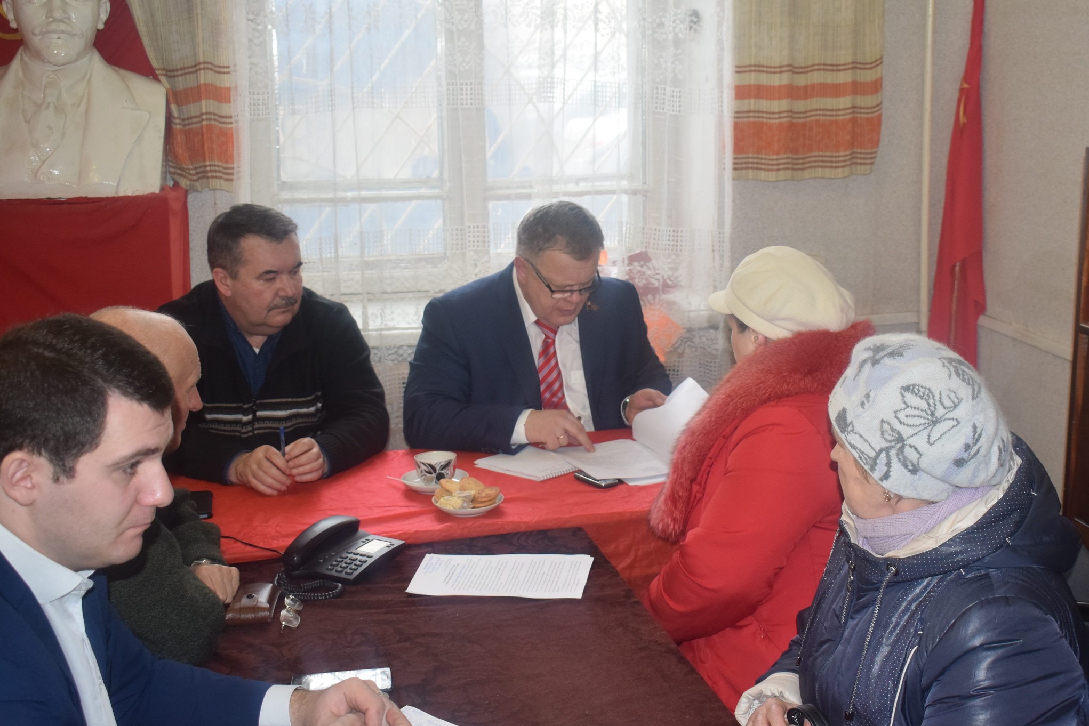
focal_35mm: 40
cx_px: 544
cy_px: 363
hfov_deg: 47.9
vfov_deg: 33.0
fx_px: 1225
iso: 800
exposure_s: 1/80
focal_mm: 27
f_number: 4.5
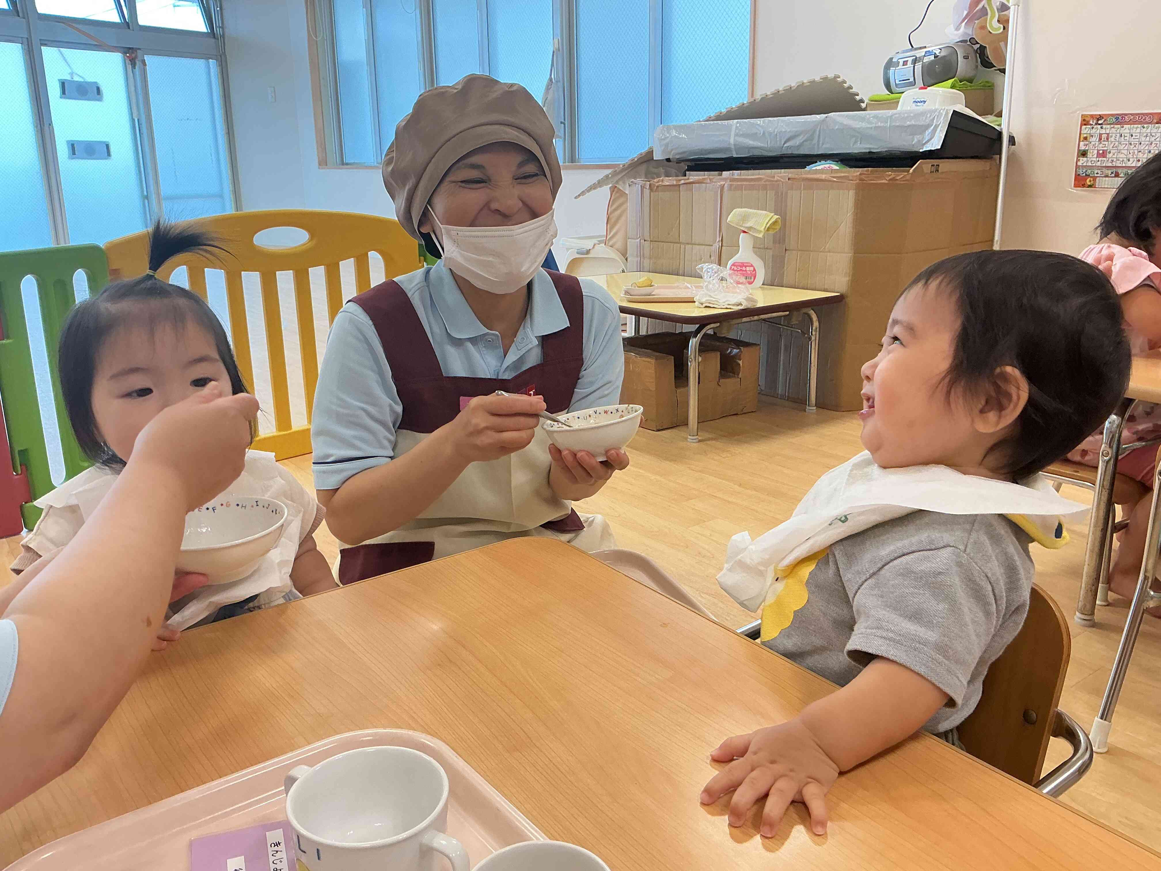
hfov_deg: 61.7
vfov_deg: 48.2
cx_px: 580
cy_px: 436
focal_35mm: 29
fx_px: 973
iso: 50
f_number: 1.8
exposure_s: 1/120
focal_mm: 3
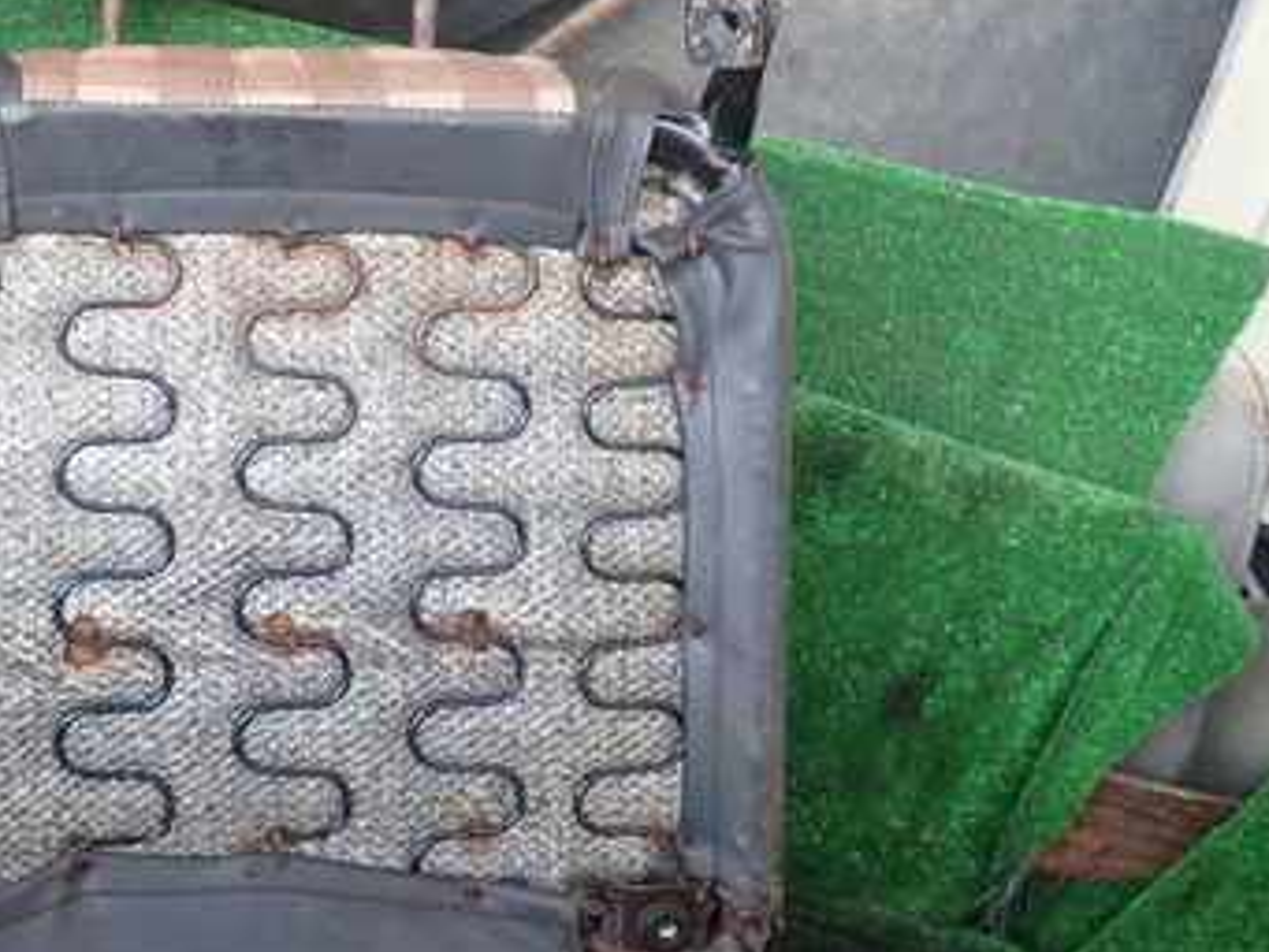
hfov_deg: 41.3
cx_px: 275
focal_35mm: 44
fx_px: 1614
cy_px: 320
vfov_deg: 32.6
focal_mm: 4.5
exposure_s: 1/60
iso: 125
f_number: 2
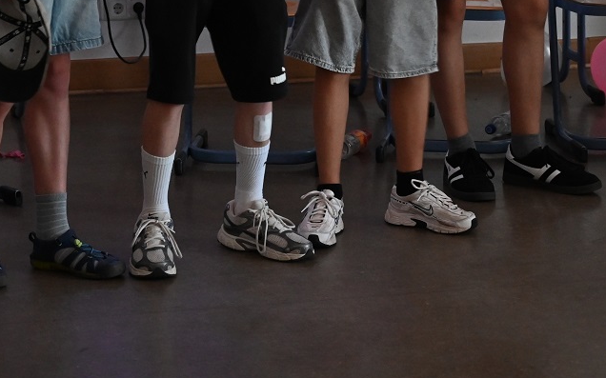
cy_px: -90
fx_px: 2080
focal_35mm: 126
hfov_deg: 16.6
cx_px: 318
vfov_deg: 10.2
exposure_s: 1/45
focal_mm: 52
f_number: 4
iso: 4500
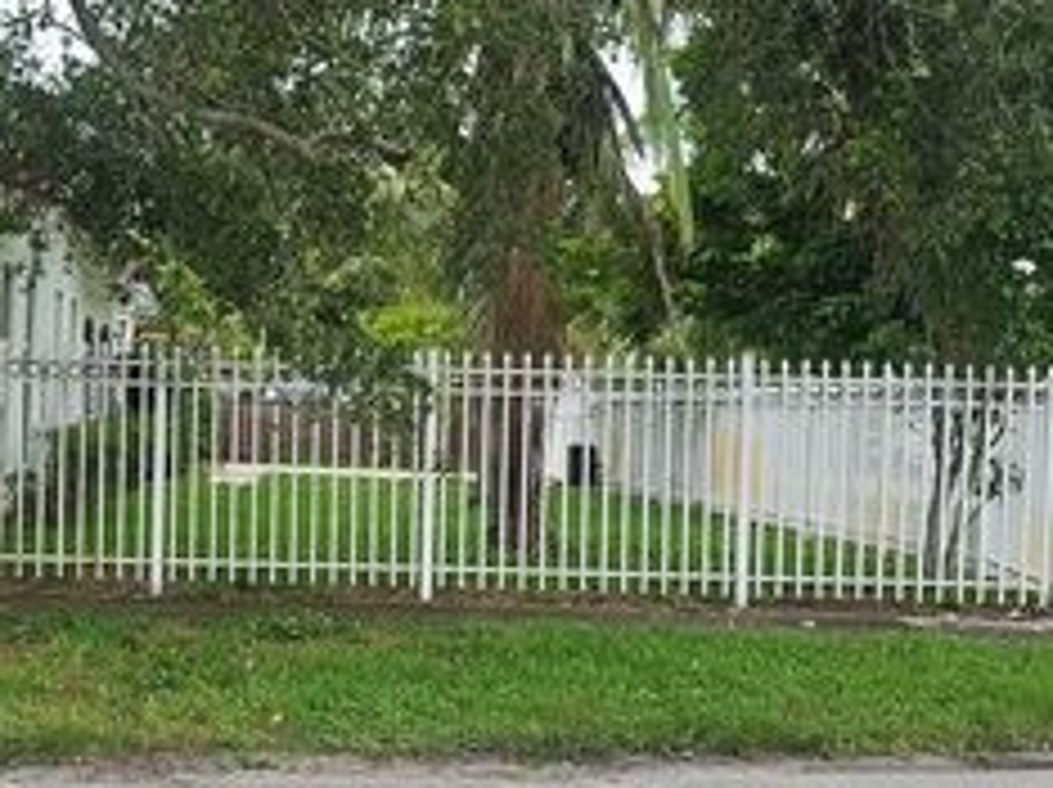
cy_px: 432
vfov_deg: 23.2
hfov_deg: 30.3
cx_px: 274
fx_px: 1914
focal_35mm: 63
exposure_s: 1/151
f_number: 1.7
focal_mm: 6.3
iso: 10
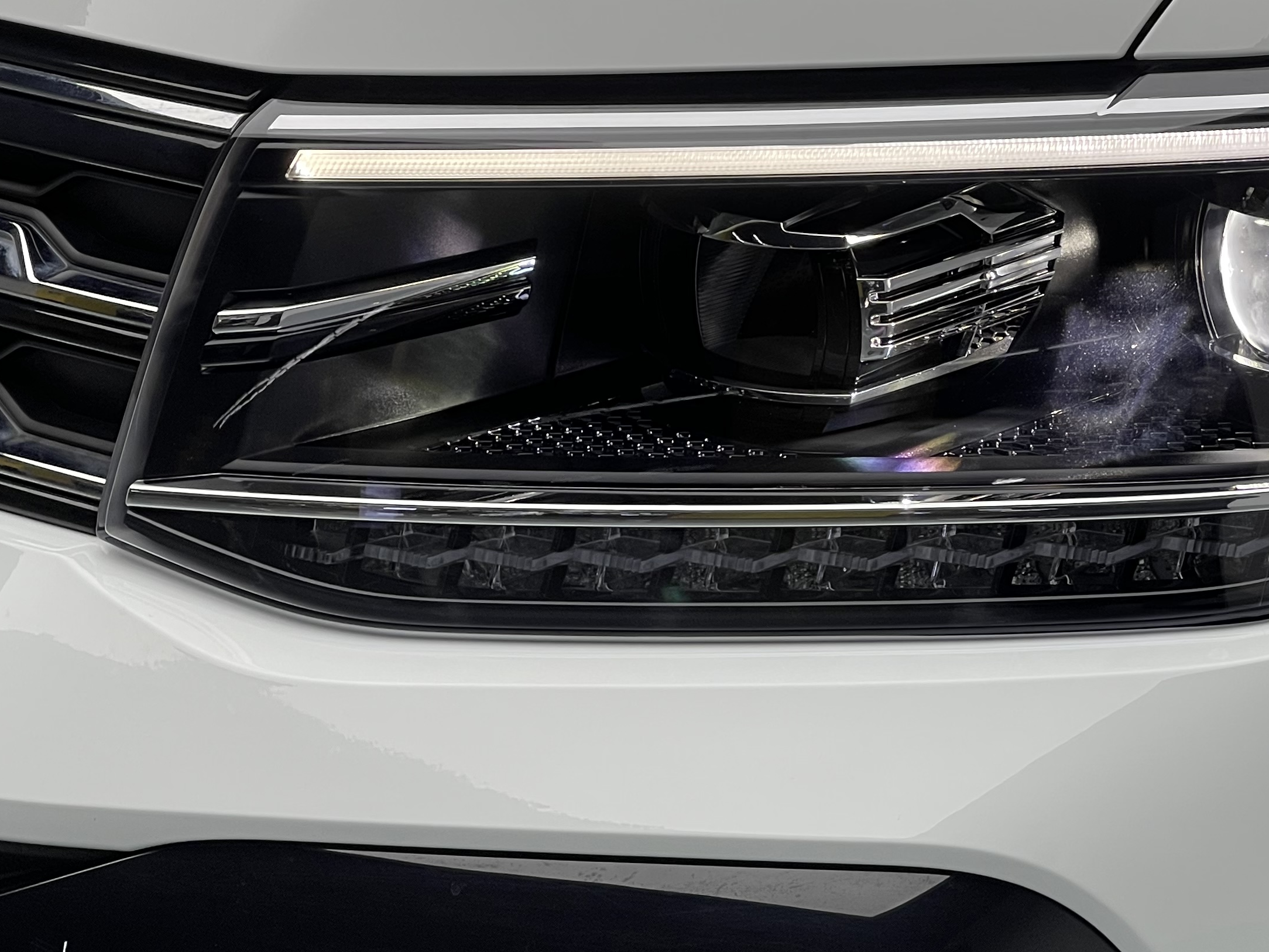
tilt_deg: -18.1
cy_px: 413
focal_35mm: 119
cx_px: 986
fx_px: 4362
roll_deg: -2.0
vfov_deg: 12.4
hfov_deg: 16.4
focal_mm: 7.5
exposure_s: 1/100
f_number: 2.2
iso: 25
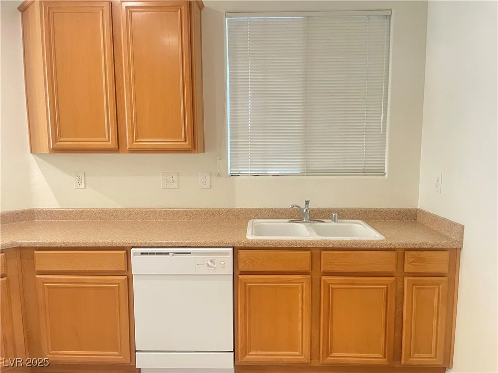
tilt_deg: -6.5
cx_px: 249
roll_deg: +0.6
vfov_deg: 53.1
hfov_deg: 67.3
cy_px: 186
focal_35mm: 26
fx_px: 374
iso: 500
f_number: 1.6
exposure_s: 1/30
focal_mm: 4.2
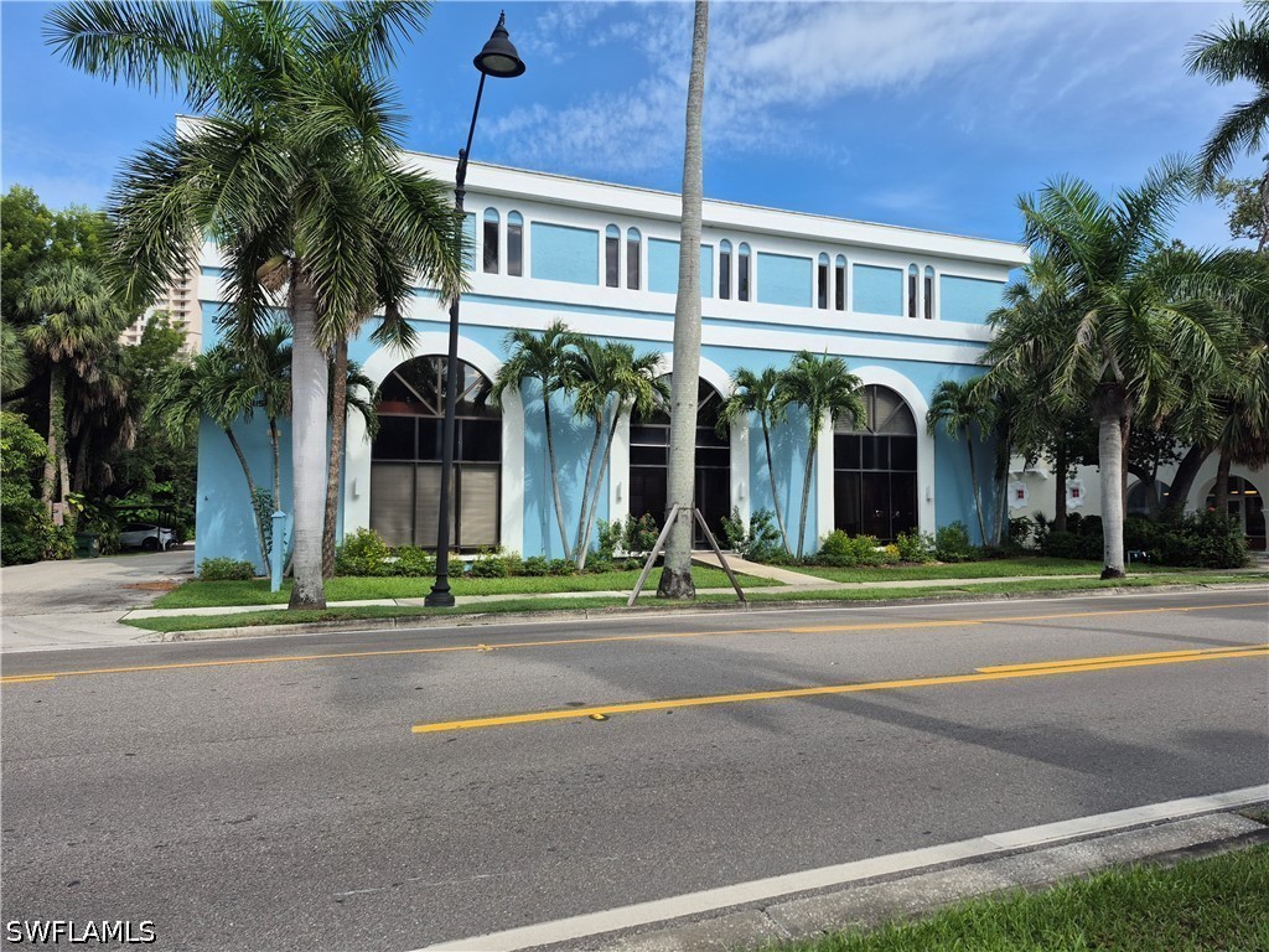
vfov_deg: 58.9
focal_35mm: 23
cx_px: 634
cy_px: 476
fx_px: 843
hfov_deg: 73.9
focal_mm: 5.4
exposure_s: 1/1324
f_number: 1.8
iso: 25
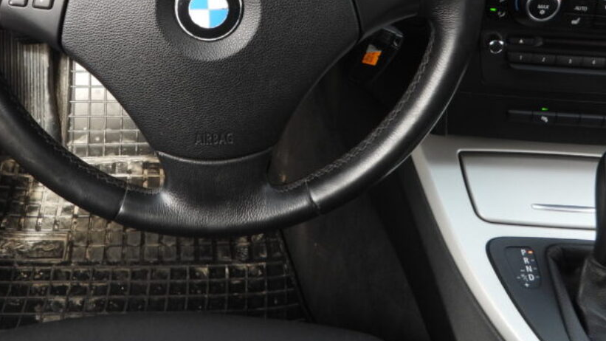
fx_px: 820
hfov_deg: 40.0
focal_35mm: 51
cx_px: 196
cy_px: 40
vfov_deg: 23.0
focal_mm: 4.3
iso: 100
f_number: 2.8
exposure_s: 1/80
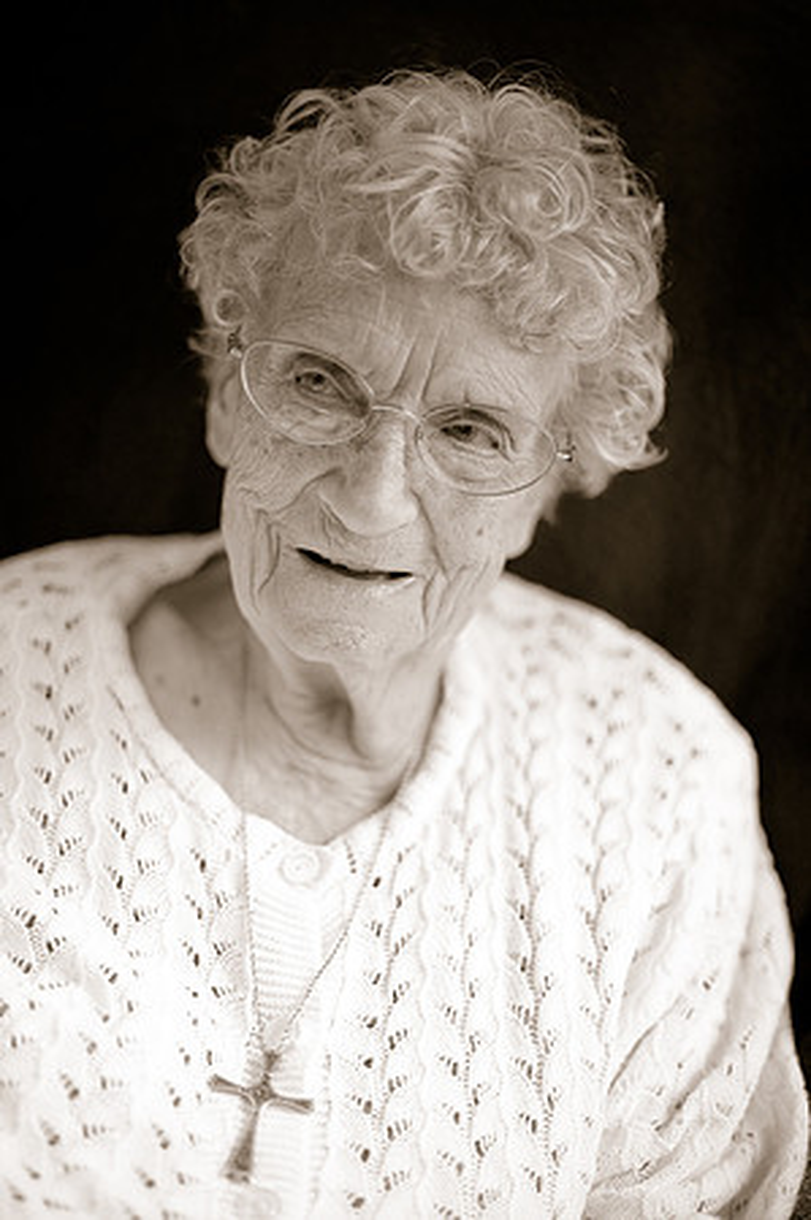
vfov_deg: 39.6
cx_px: 406
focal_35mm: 50
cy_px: 610
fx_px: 1693
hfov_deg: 26.9
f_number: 1.4
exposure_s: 1/250
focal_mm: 50
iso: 2000
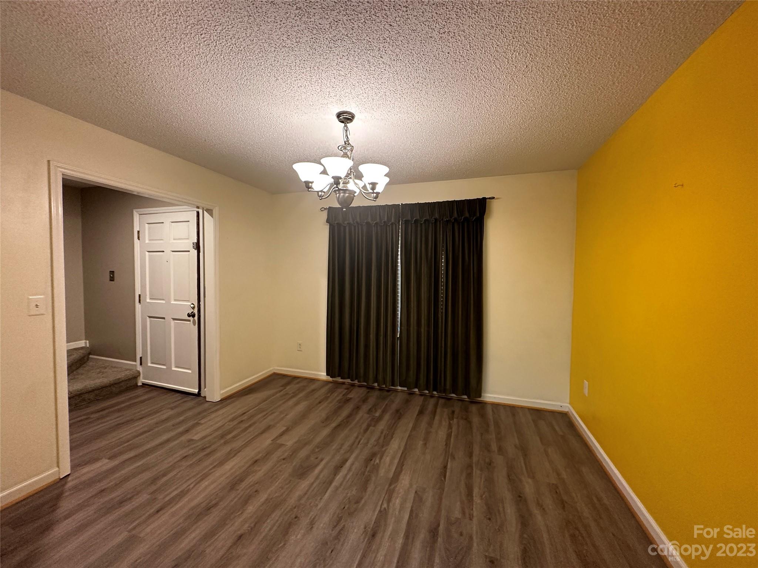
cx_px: 379
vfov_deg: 85.7
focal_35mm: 14
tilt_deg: -3.4
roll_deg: -0.6
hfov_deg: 102.1
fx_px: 307
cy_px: 284
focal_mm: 2.22
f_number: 2.2
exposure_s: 1/60
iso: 400
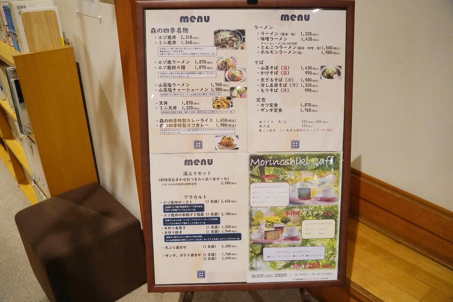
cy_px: 151
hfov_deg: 65.5
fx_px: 352
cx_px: 226
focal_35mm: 28
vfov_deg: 46.4
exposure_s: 1/160
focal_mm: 28
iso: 4000
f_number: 2.8
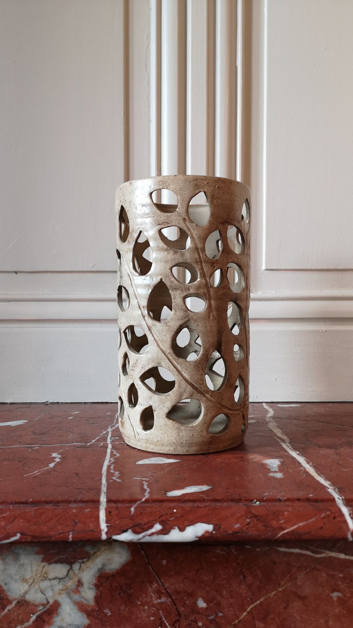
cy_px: 318
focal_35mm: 30
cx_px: 179
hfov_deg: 38.9
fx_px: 499
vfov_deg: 64.3
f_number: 1.8
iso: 160
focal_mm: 3.95
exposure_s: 1/33.3
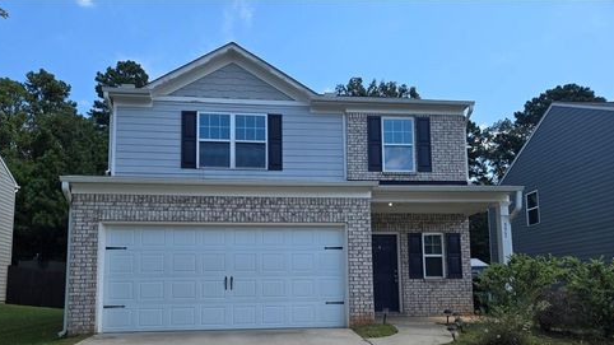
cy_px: 237
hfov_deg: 71.9
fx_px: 423
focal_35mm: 26
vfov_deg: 43.6
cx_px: 299
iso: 25
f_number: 1.8
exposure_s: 1/1061
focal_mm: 5.4
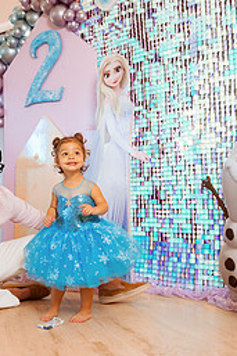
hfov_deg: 31.4
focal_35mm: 42
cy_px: 176
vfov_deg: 46.4
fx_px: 415
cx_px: 68
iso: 800
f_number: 3.5
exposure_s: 1/400
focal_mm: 24
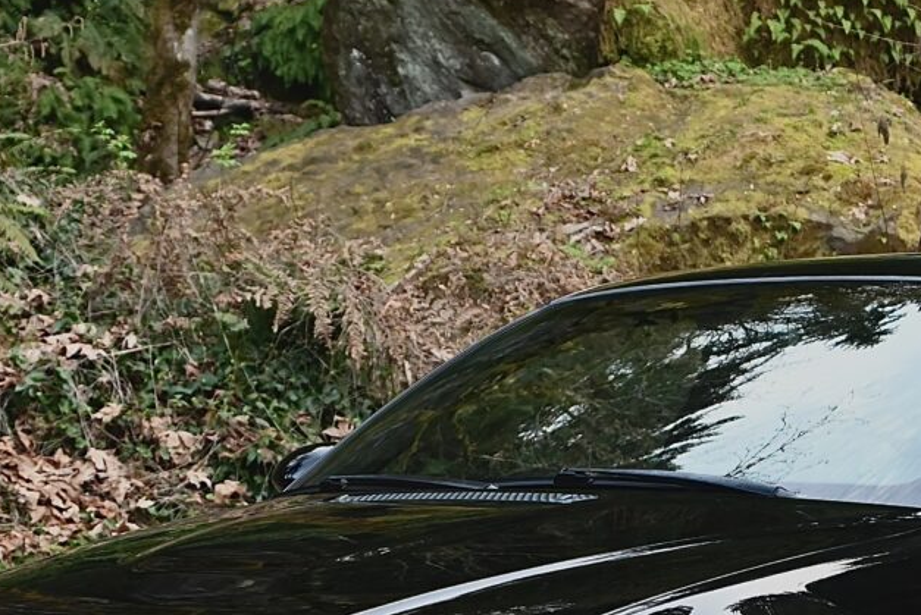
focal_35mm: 153
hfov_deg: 13.4
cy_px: 641
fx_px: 3917
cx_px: 643
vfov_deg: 8.9
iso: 1800
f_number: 6.3
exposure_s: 1/125
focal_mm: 50
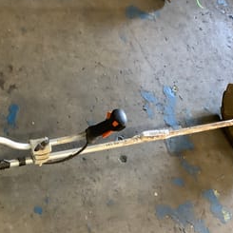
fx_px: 426
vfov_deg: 30.3
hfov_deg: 30.2
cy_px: 155
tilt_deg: -61.0
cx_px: 67
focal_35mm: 56
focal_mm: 3.3
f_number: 2.4
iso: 400
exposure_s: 1/33
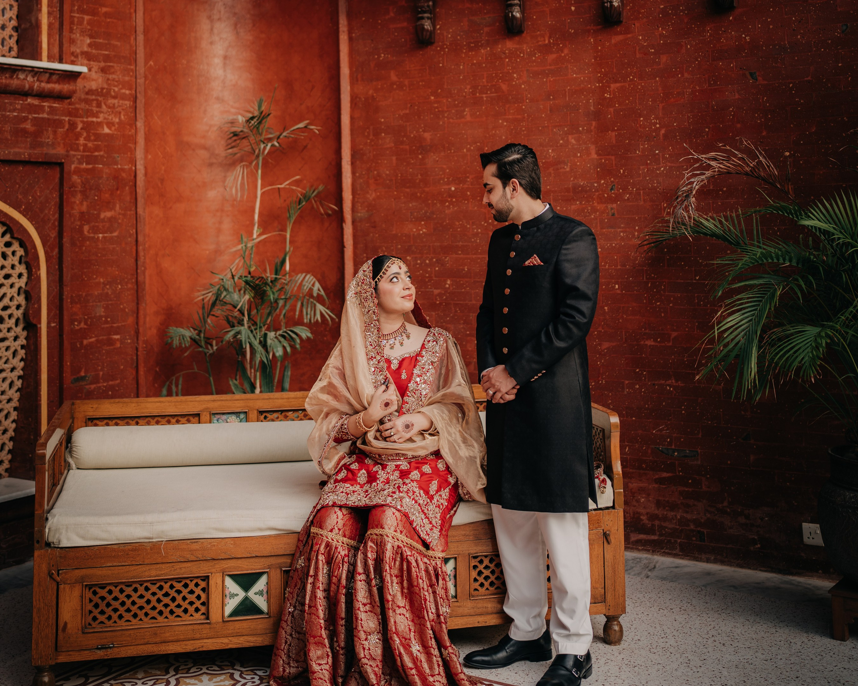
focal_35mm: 50
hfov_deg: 37.3
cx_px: 430
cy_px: 103
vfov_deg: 29.3
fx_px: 1270
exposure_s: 1/200
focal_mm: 35
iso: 50
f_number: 1.4
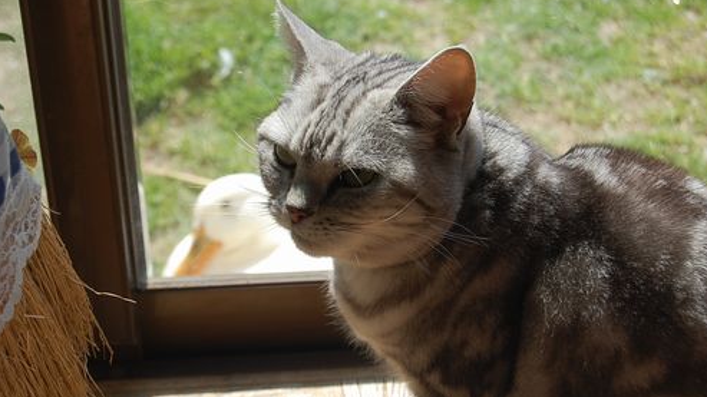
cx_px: 353
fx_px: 1640
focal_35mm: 88
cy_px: 208
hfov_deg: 24.3
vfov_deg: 13.8
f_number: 8
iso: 200
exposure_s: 1/250
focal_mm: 55
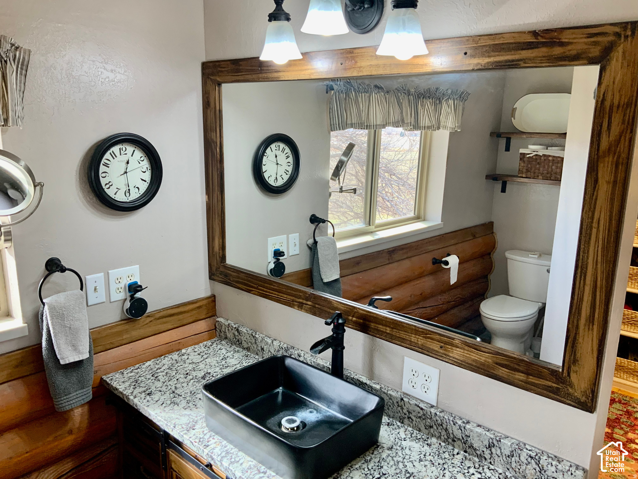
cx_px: 319
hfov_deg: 61.7
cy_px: 240
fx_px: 534
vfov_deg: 48.2
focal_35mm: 29
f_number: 1.8
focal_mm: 3
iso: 64
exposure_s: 1/120
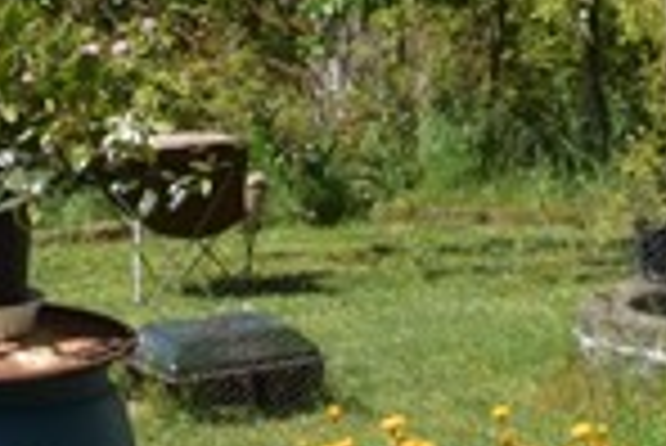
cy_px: -631
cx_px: -112
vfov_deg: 5.5
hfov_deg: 8.4
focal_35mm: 242
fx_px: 4481
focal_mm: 22
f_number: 3.8
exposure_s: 1/2000
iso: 200
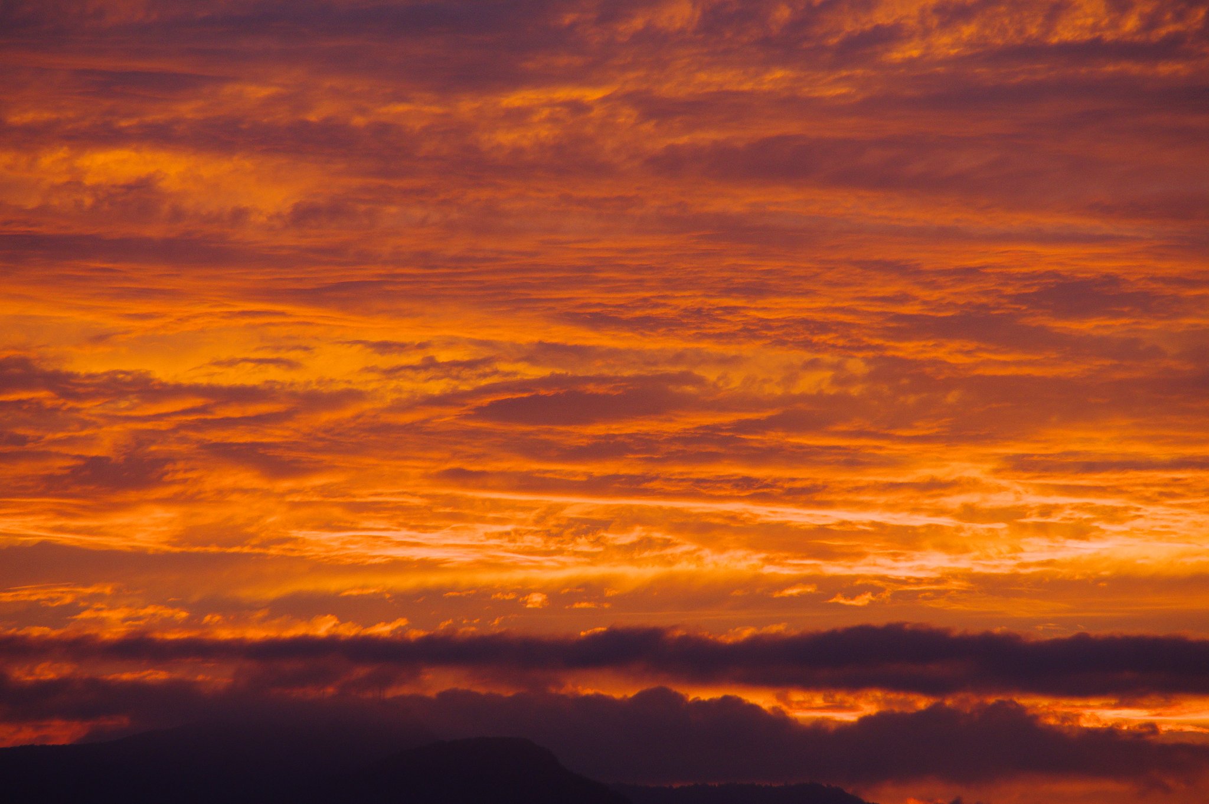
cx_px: 604
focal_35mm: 202
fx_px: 6795
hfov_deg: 10.2
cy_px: 402
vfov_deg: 6.8
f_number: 6.3
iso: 800
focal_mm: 135
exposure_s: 1/80
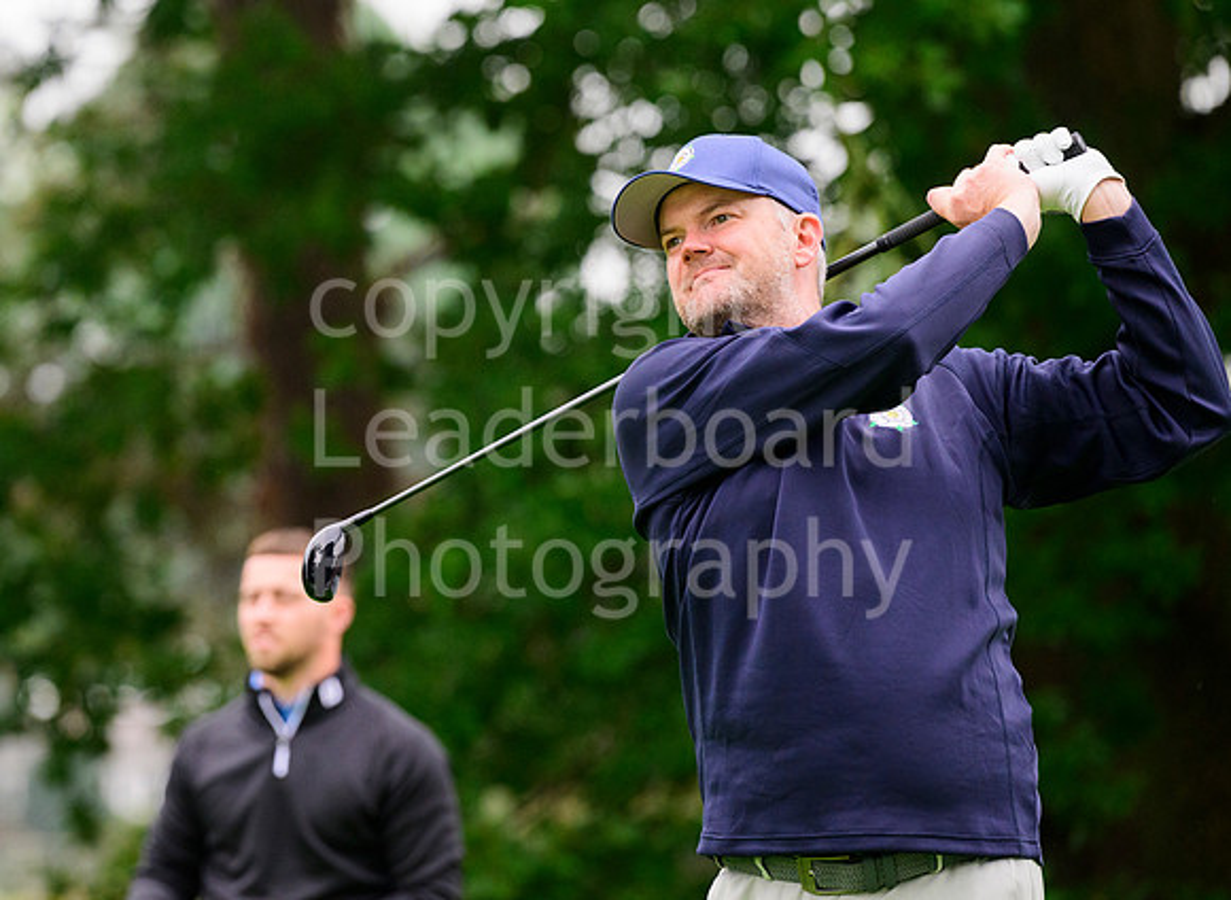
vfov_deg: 5.2
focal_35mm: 279
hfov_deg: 7.2
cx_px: 347
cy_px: 311
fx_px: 9824
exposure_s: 1/1600
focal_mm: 200
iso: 1250
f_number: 4
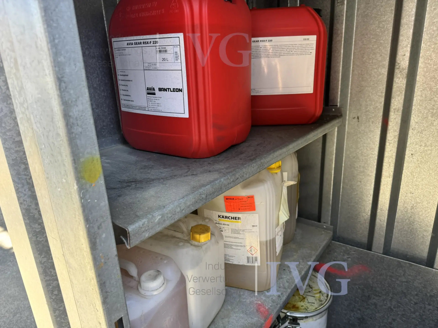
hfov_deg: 71.6
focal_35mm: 24
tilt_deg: -17.9
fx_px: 304
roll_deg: +3.2
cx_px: 219
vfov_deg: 56.8
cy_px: 164
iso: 125
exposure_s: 1/121
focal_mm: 6.76
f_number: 1.78
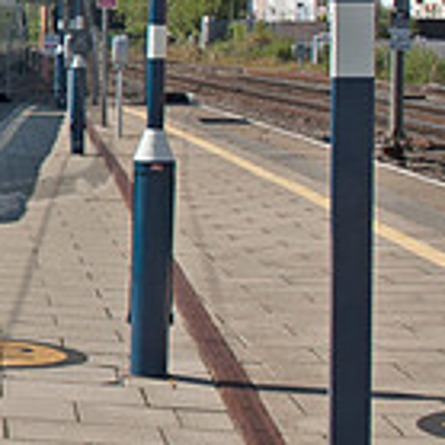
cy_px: -19
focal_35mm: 128
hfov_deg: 12.5
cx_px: -346
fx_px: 1862
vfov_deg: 13.4
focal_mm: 24
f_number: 9
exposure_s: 1/320
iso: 200
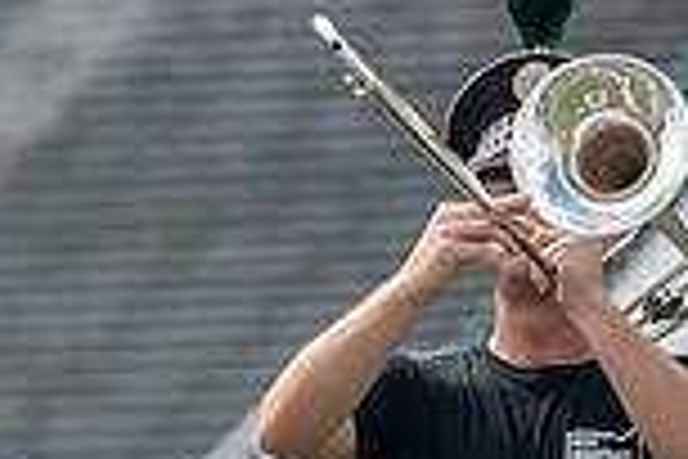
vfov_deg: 2.7
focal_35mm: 513
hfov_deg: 4.0
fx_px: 9803
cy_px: 346
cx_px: -612
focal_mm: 135
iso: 125
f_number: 2.8
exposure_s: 1/1600
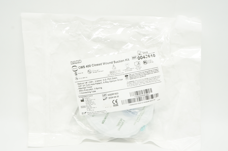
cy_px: 80
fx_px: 266
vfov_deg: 31.8
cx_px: 112
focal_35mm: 42
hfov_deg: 46.4
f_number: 11
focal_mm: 26
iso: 400
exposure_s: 1/15
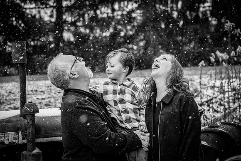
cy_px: 80
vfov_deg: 16.1
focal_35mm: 85
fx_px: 569
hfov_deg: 23.9
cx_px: 120
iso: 320
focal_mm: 85
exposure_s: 1/320
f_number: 4.5
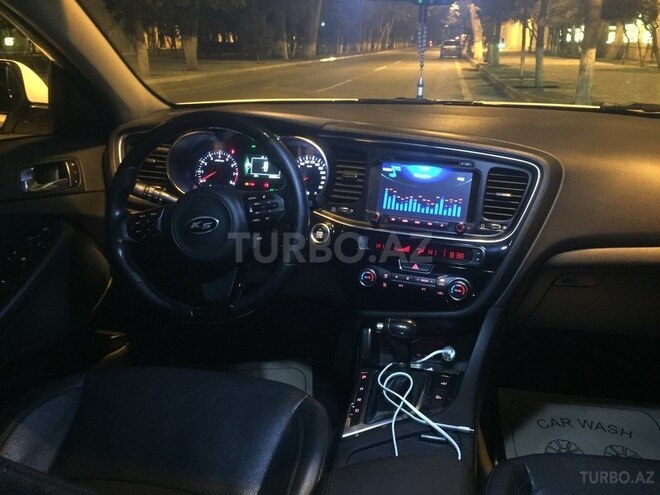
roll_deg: +0.9
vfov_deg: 48.2
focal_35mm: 29
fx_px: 553
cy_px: 248
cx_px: 330
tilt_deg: -16.0
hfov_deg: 61.7
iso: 640
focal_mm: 4.15
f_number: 2.2
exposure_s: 1/17
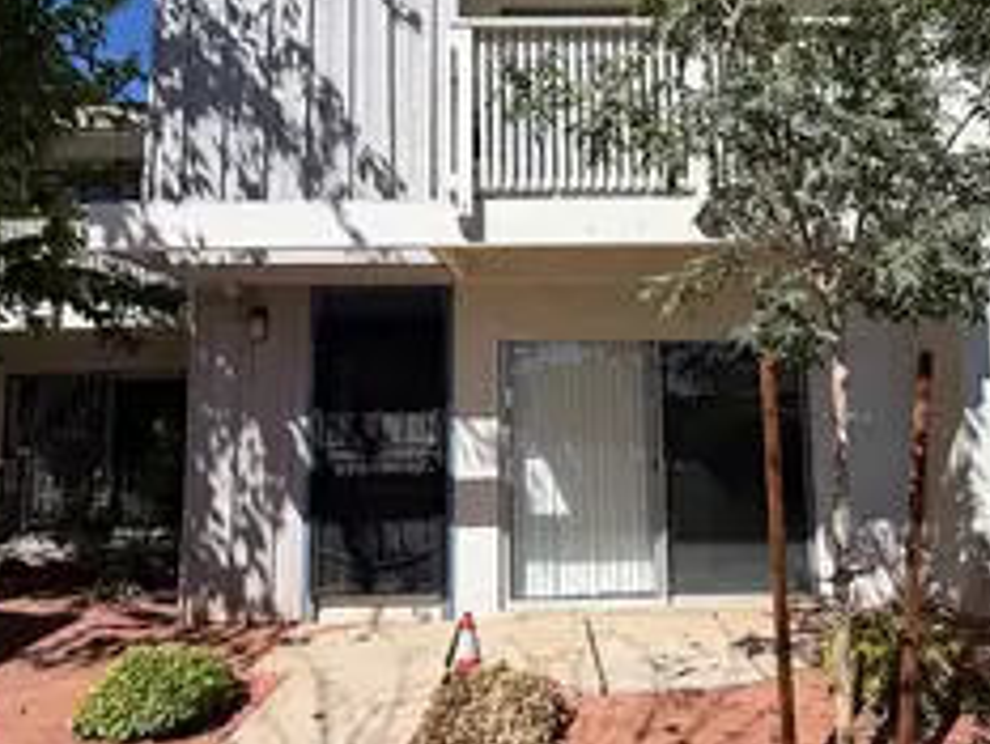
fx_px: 687
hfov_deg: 71.4
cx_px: 548
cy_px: 332
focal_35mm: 24
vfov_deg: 56.7
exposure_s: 1/888
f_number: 2.2
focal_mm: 2.22
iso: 20
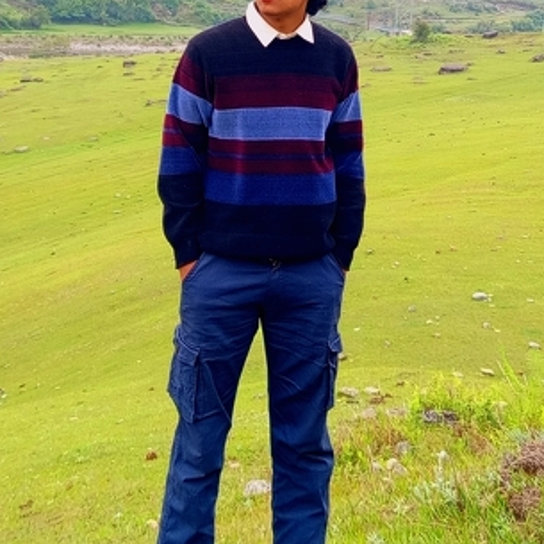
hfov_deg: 25.7
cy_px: 198
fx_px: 1191
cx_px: 260
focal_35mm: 67
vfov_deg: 25.6
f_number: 1.7
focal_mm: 5.24
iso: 58
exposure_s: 1/100
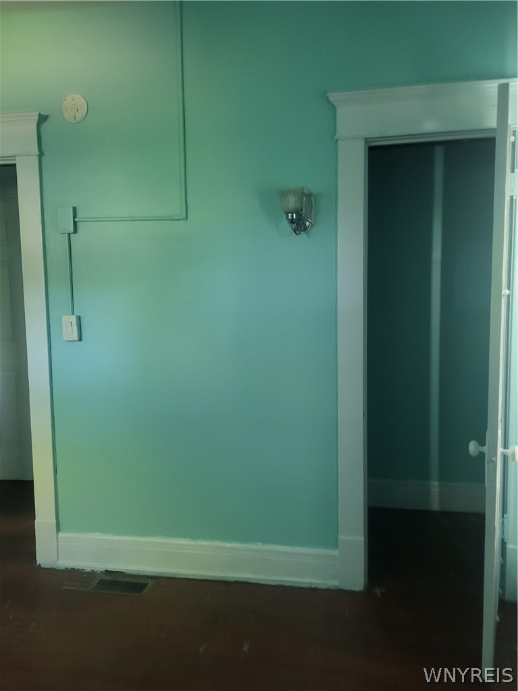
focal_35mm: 26
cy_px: 346
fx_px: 519
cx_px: 259
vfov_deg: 67.3
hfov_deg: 53.1
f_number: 1.8
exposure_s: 1/40
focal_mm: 5.4
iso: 640
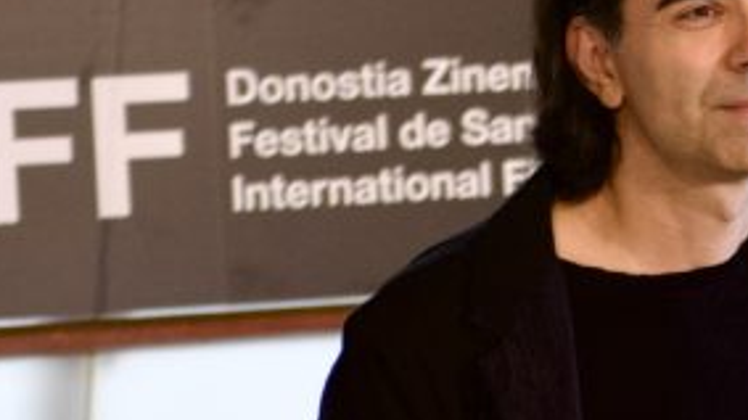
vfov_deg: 3.4
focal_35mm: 352
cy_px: 448
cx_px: 1168
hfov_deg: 6.1
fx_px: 6980
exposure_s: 1/320
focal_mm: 62
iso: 640
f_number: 4.2
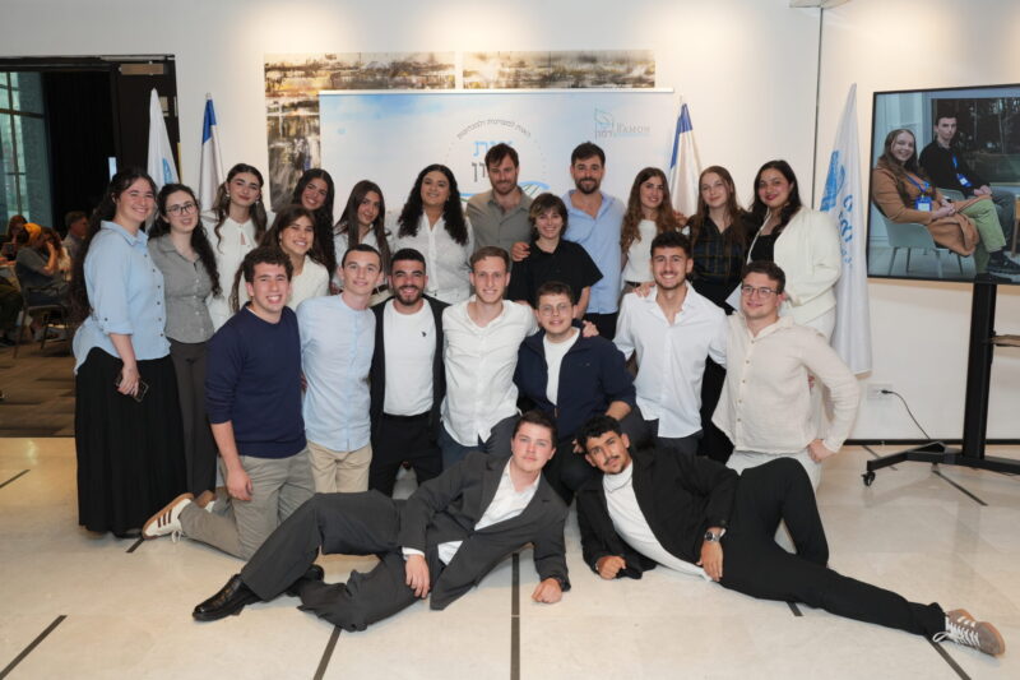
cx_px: 510
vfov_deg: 37.8
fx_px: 991
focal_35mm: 35
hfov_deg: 54.4
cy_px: 340
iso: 640
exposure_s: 1/250
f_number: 5.6
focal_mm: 35
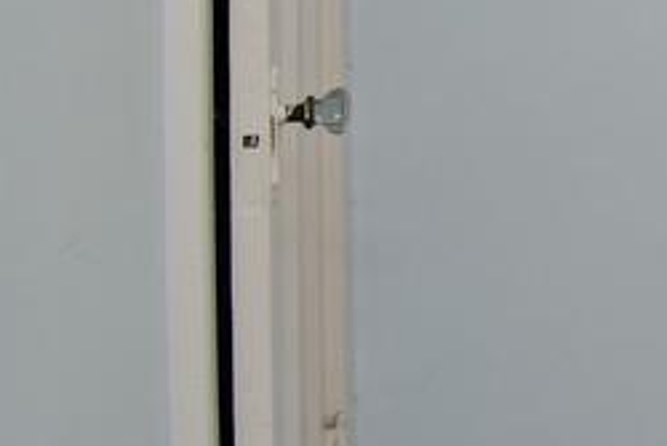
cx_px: 1974
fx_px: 1668
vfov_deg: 14.1
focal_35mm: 90
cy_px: -259
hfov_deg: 11.7
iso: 280
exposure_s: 1/60
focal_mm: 10
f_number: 4
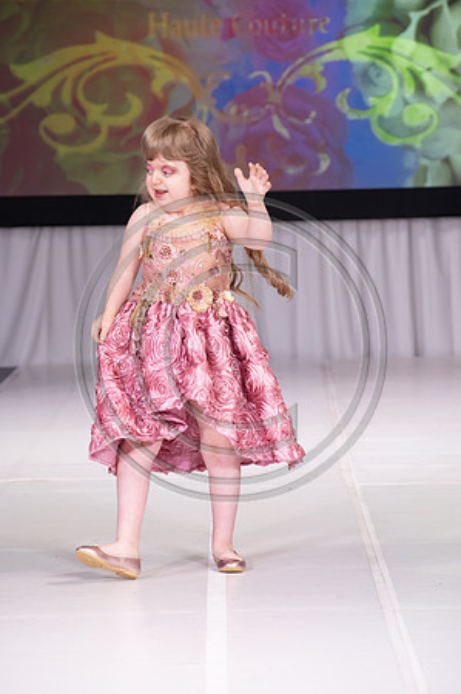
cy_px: 347
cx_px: 230
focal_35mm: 150
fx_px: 2888
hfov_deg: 9.1
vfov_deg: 13.7
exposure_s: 1/400
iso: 2000
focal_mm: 150
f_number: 5.6
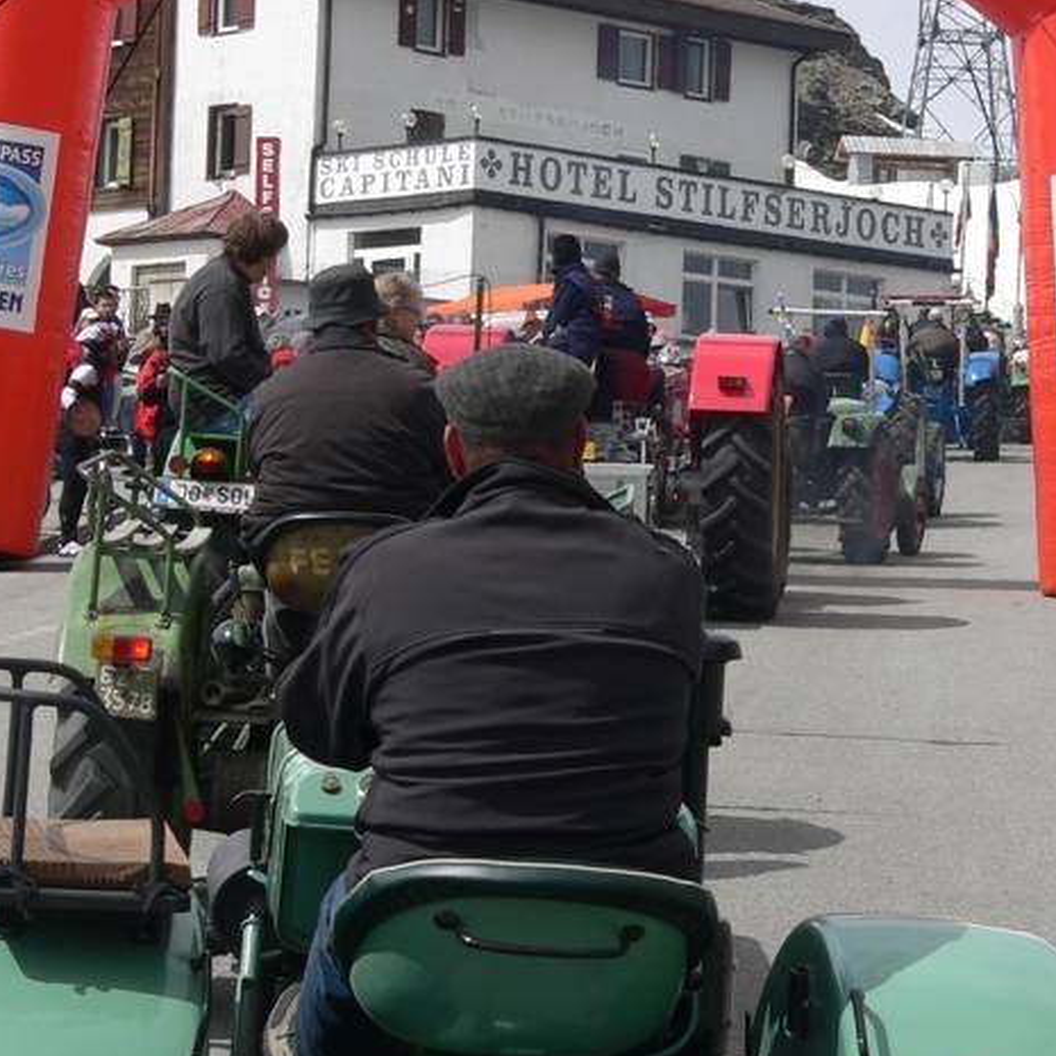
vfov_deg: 12.0
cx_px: 736
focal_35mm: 146
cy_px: 420
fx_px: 5039
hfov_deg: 11.9
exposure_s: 1/640
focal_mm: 16.1
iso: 80
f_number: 5.6
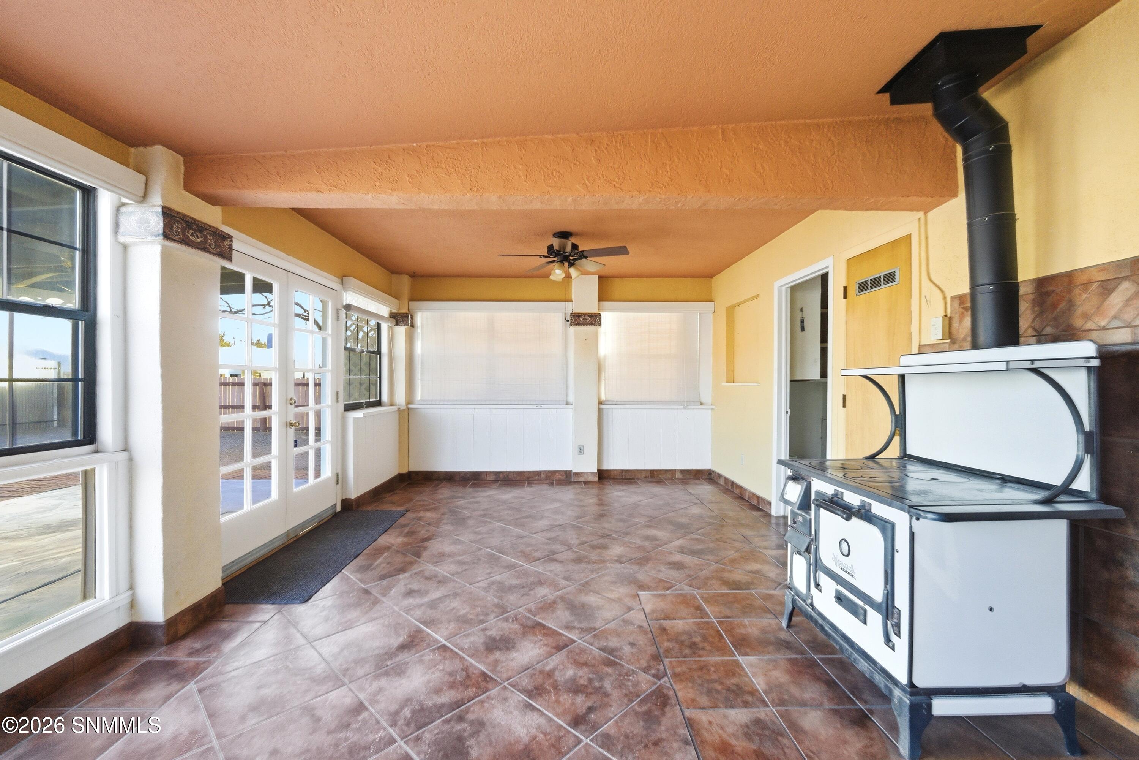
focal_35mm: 15
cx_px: 570
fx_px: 475
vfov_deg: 77.3
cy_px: 380
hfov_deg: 100.4
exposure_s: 1/90
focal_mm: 10
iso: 640
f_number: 8
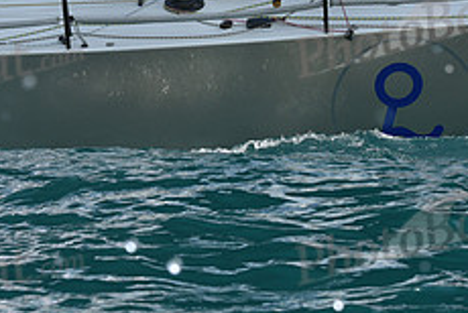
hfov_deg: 10.9
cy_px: -52
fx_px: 2460
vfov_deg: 7.2
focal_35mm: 189
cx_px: 191
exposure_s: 1/1250
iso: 250
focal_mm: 75
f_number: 8
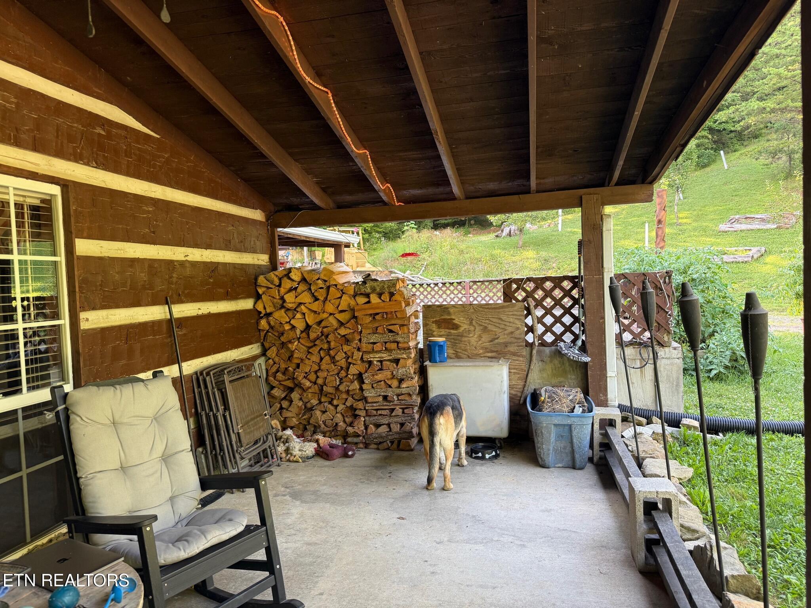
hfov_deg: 71.6
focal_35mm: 24
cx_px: 406
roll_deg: +2.4
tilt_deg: -1.5
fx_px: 562
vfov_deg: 56.8
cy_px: 304
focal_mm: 6.76
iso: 160
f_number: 1.78
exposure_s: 1/121
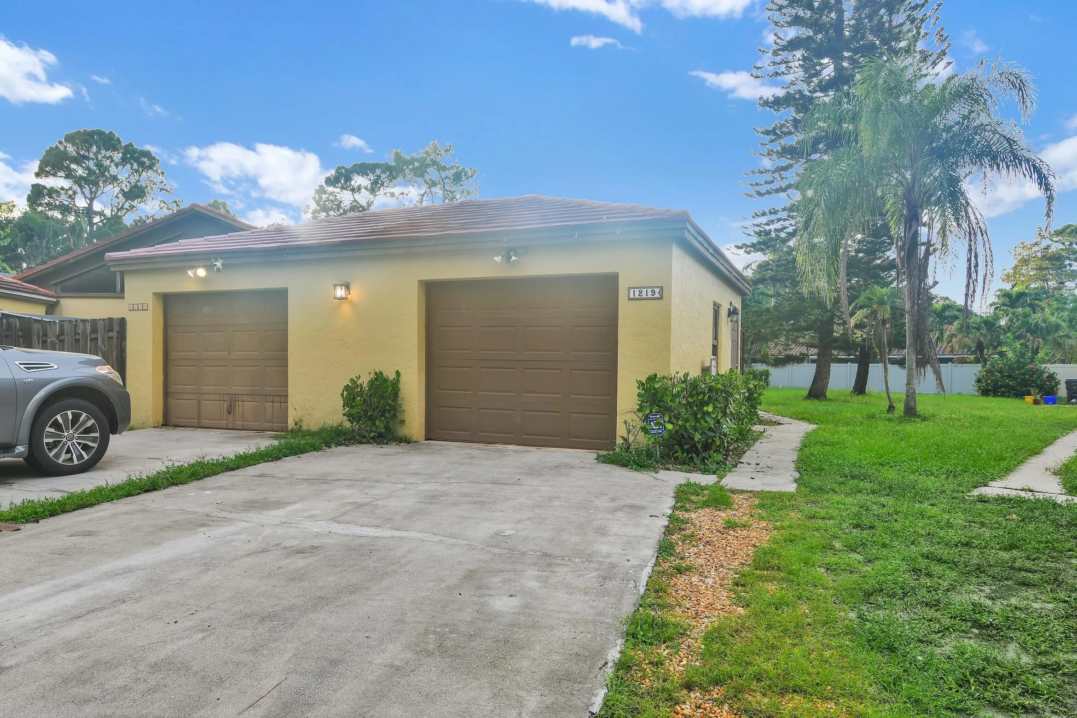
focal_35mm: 23
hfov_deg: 76.1
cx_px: 538
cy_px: 359
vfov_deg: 55.1
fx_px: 688
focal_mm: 23
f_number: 11
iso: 200
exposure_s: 1/15
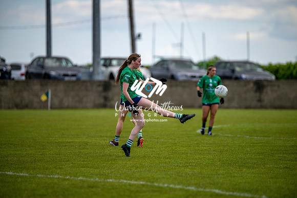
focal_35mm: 300
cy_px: 99
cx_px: 148
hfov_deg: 6.9
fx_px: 2475
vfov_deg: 4.6
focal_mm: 300
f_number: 2.8
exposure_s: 1/6400
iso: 200
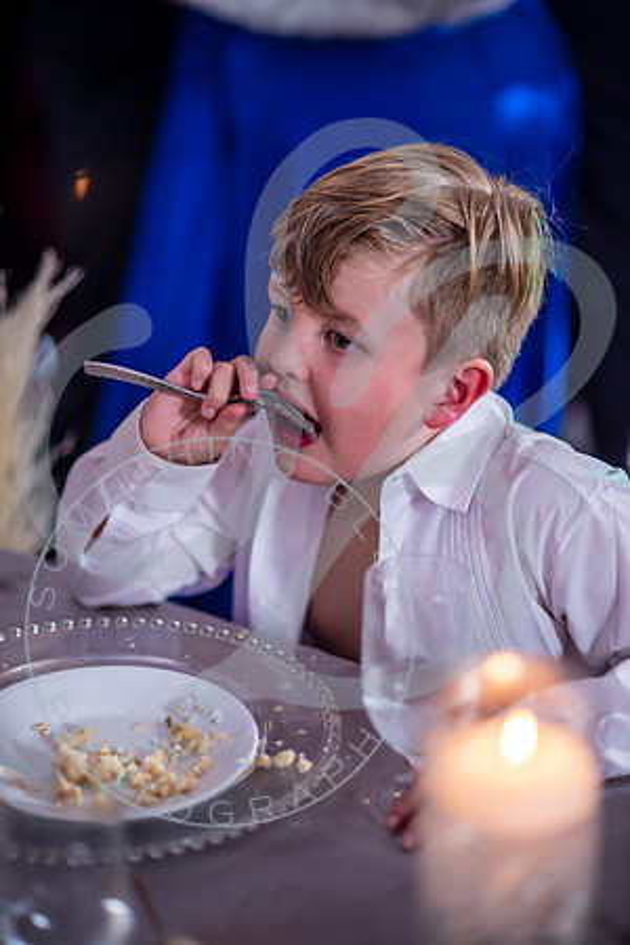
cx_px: 315
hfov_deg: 16.1
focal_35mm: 85
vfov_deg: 23.9
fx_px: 2231
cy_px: 472
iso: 400
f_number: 1.8
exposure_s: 1/200
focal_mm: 85
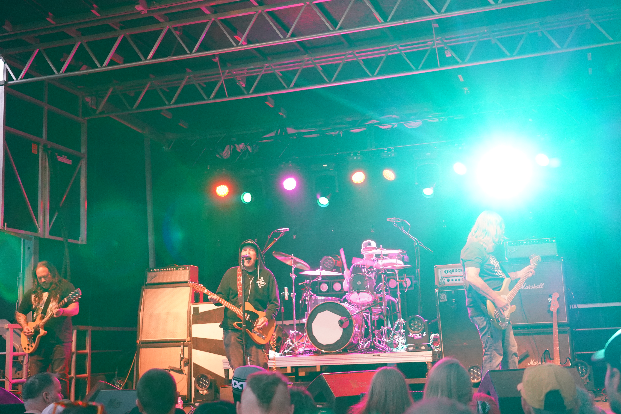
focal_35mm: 46
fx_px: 793
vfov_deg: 29.2
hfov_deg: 42.7
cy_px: 207
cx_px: 310
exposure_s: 1/60
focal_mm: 46
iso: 8000
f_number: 4
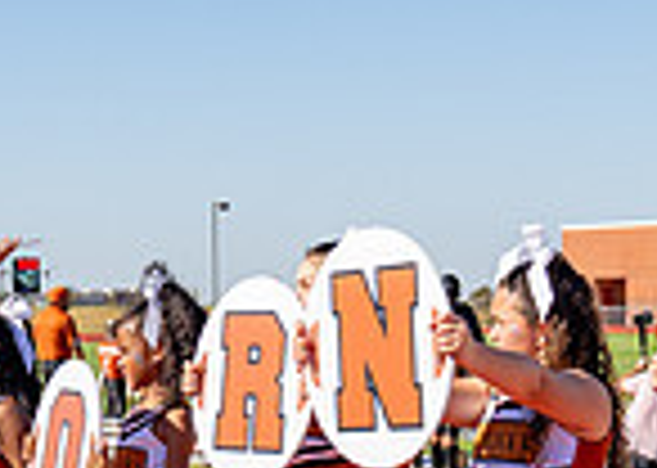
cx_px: 251
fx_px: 2442
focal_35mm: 131
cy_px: 530
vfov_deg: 10.8
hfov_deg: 15.3
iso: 100
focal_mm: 24
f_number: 2.8
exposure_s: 1/2000
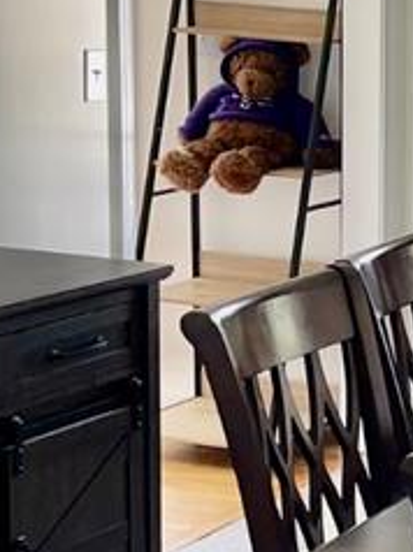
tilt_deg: -12.0
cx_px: 919
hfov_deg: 11.0
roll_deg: -2.9
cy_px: 325
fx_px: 1881
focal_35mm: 118
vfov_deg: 16.7
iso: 50
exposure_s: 1/20
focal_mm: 5.1
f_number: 1.6
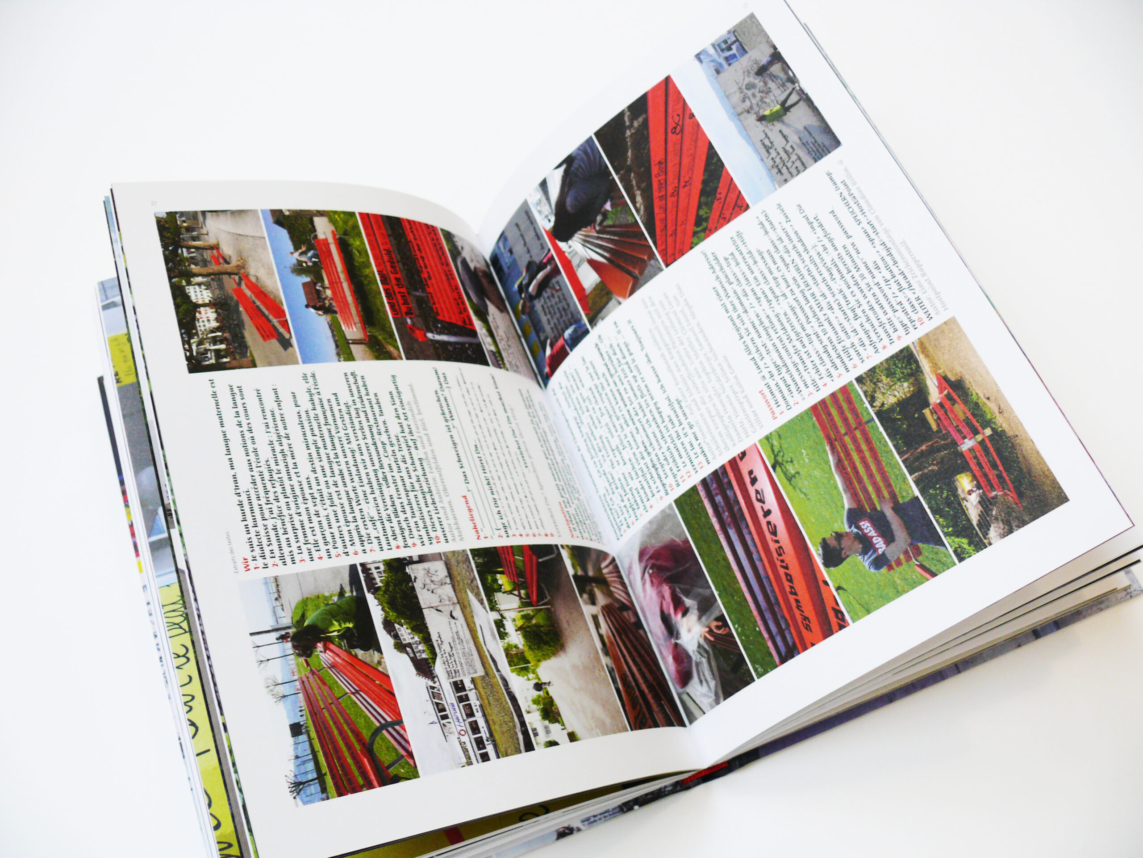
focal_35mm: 35
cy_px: 429
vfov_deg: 40.7
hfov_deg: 52.6
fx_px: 1156
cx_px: 572
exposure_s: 1/30
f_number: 2.8
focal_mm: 7.4
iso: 100
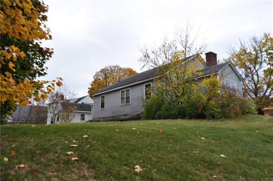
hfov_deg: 62.0
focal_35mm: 30
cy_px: 90
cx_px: 136
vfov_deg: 43.5
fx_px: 227
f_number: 6.3
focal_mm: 20
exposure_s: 1/160
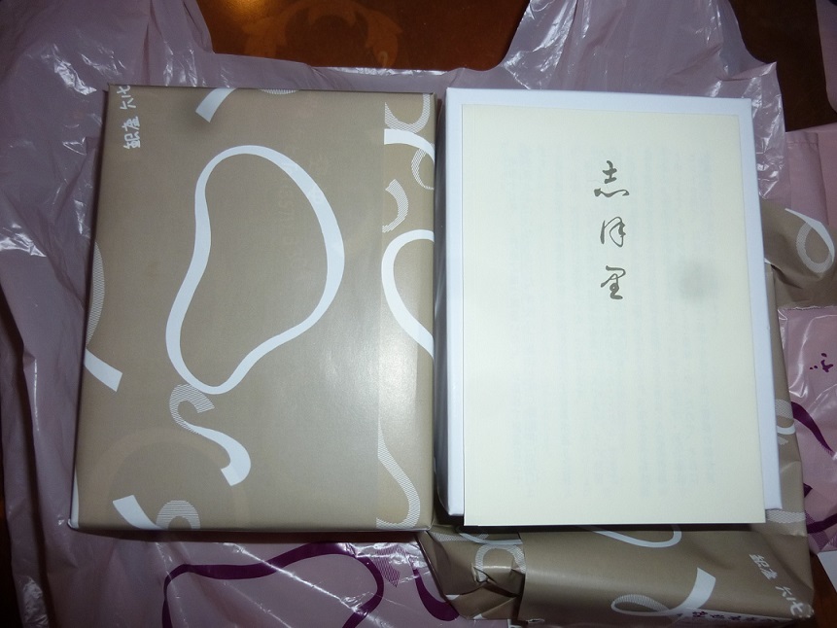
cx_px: 418
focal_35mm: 25
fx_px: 605
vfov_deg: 54.9
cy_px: 314
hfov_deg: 69.4
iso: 100
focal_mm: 4.5
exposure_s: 1/25
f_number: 3.3
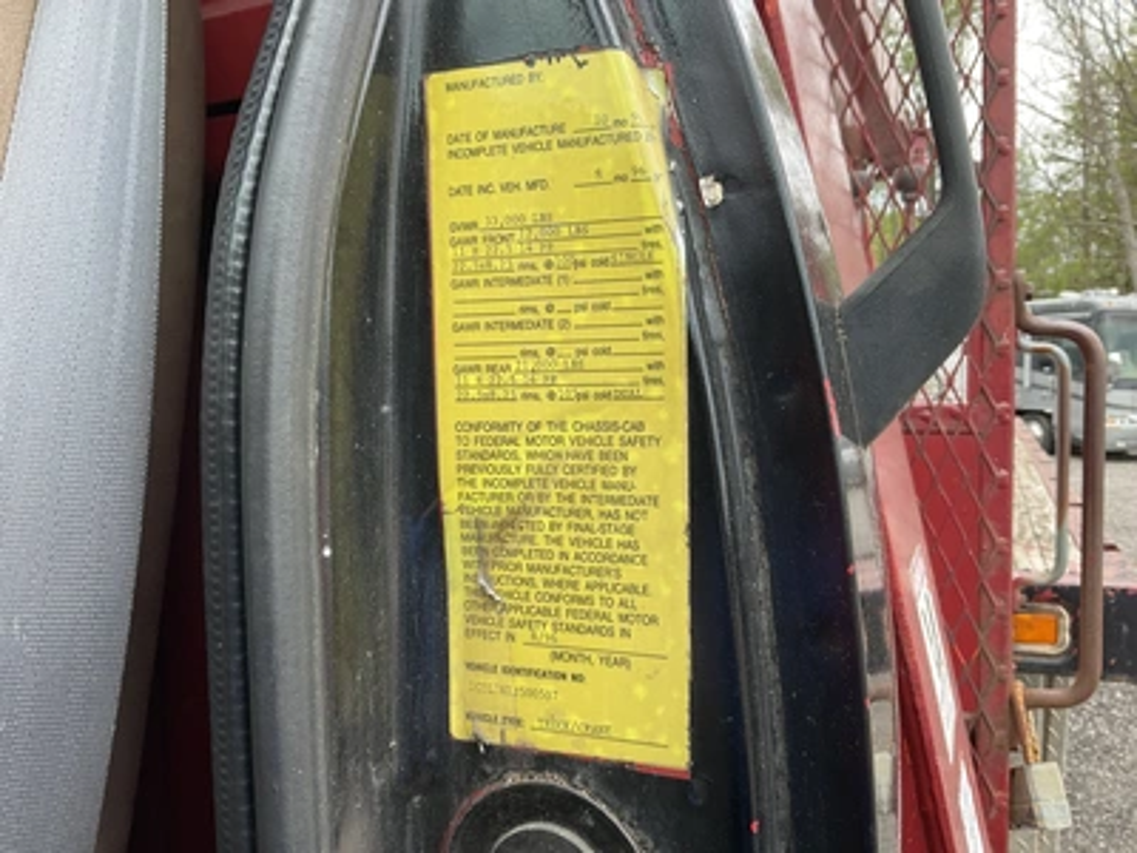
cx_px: 568
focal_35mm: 29
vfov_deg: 48.2
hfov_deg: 61.7
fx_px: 953
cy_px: 426
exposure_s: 1/138
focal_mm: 3
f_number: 1.8
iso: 16
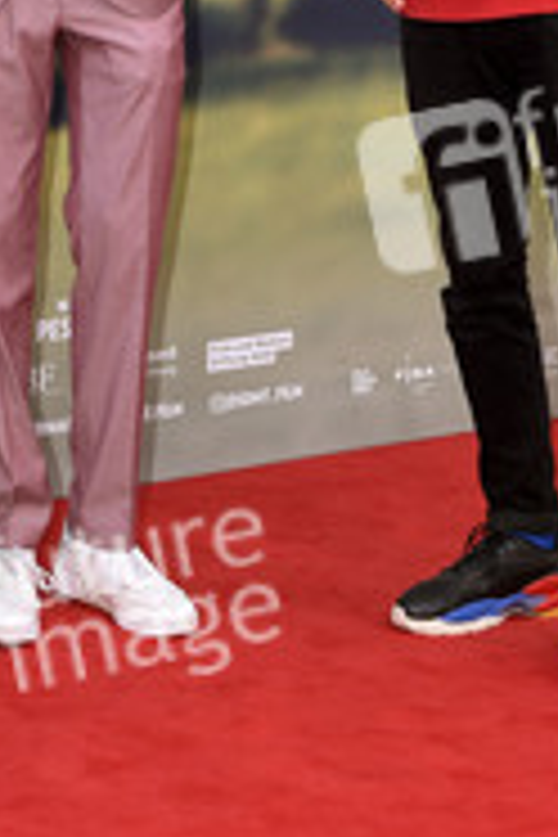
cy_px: -58
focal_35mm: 140
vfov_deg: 14.4
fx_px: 3255
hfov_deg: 9.8
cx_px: 180
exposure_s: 1/160
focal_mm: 65
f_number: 6.3
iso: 400
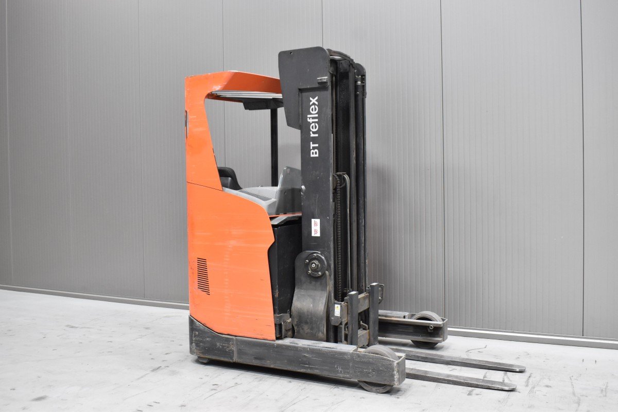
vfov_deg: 38.4
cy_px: 206
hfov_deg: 55.1
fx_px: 592
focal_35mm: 34
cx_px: 309
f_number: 5
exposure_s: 1/25
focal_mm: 23
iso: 1600
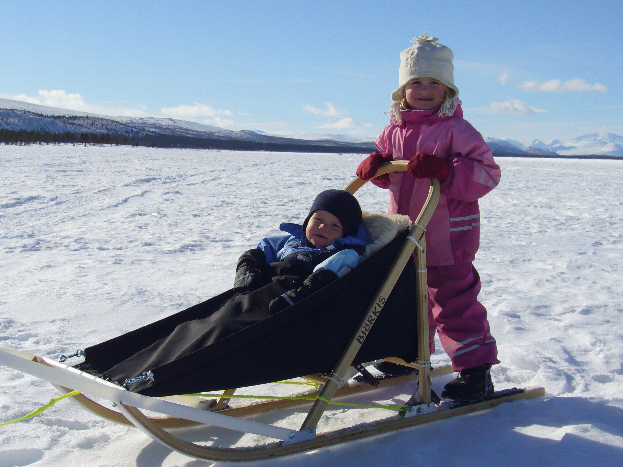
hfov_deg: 34.9
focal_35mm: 55
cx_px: 312
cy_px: 234
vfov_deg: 26.6
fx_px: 990
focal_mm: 9.1
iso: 80
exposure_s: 1/640
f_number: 7
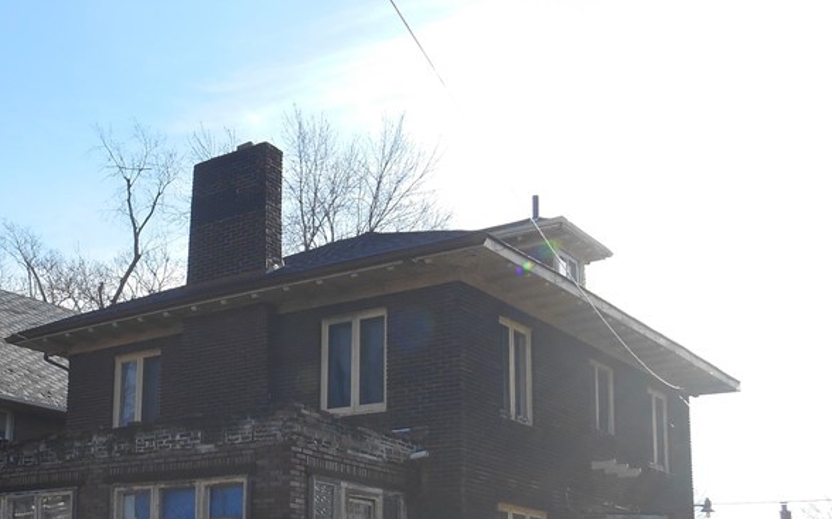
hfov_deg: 40.1
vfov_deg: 26.2
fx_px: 1088
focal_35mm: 48
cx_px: 166
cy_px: 438
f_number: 3.4
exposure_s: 1/500
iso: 80
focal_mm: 4.7
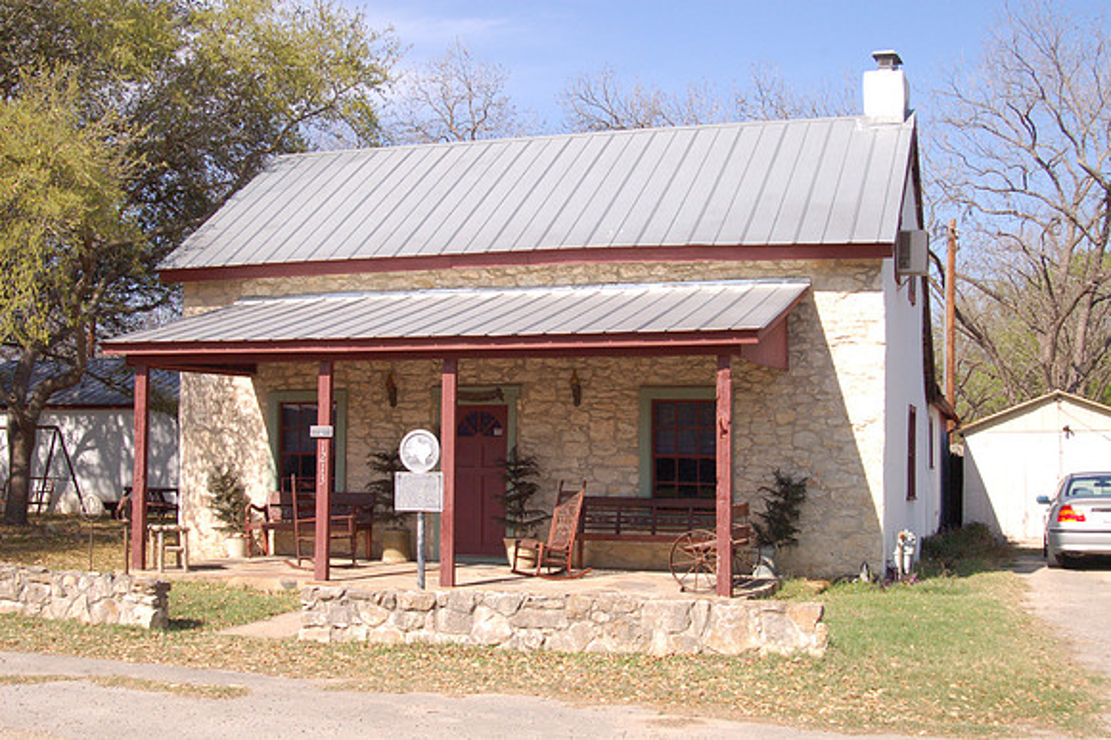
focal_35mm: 42
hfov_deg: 46.4
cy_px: 370
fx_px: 1295
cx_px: 556
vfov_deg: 31.9
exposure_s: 1/500
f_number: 13
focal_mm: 28
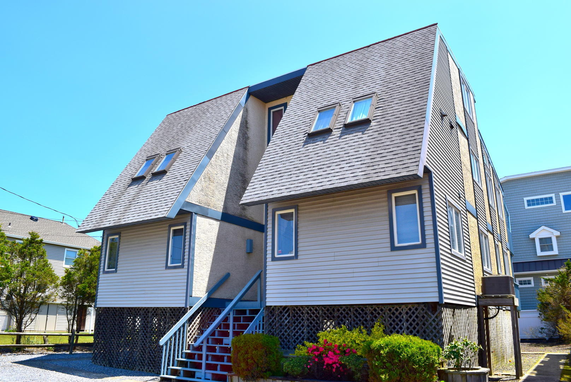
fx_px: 429
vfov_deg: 48.0
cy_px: 191
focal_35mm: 27
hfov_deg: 67.3
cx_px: 286
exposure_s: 1/500
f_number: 11
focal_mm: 18
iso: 400
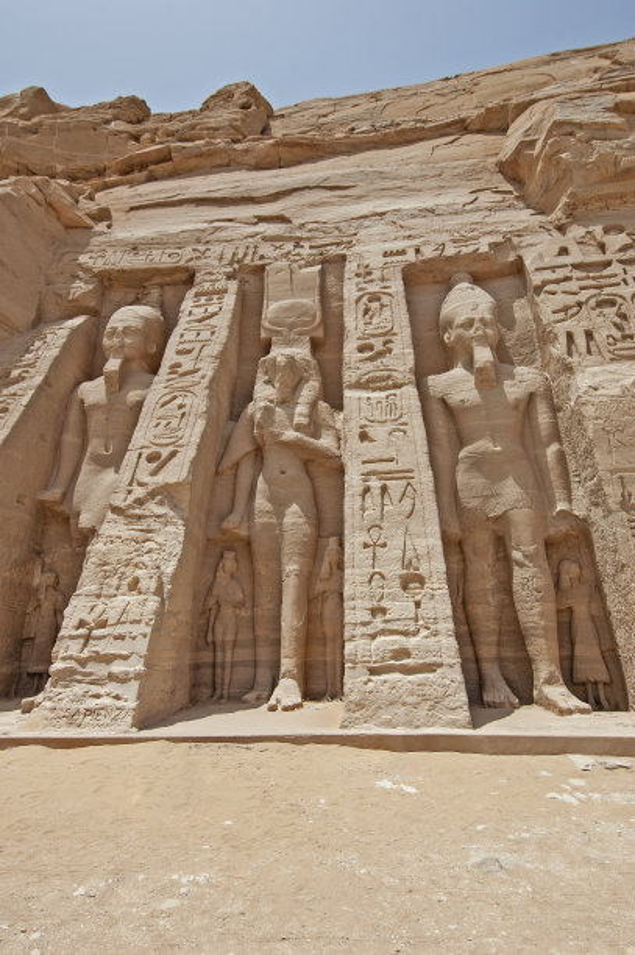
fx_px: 557
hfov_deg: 59.4
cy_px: 478
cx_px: 318
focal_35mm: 21
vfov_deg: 81.2
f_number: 8
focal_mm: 14
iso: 200
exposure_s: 1/800
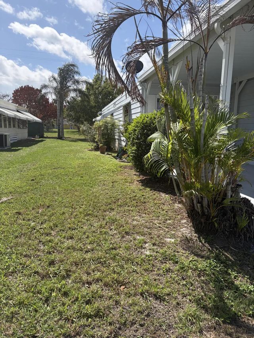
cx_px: 127
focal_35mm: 26
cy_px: 169
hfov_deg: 53.1
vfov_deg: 67.3
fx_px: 254
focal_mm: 5.96
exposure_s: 1/4065
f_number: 1.6
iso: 64
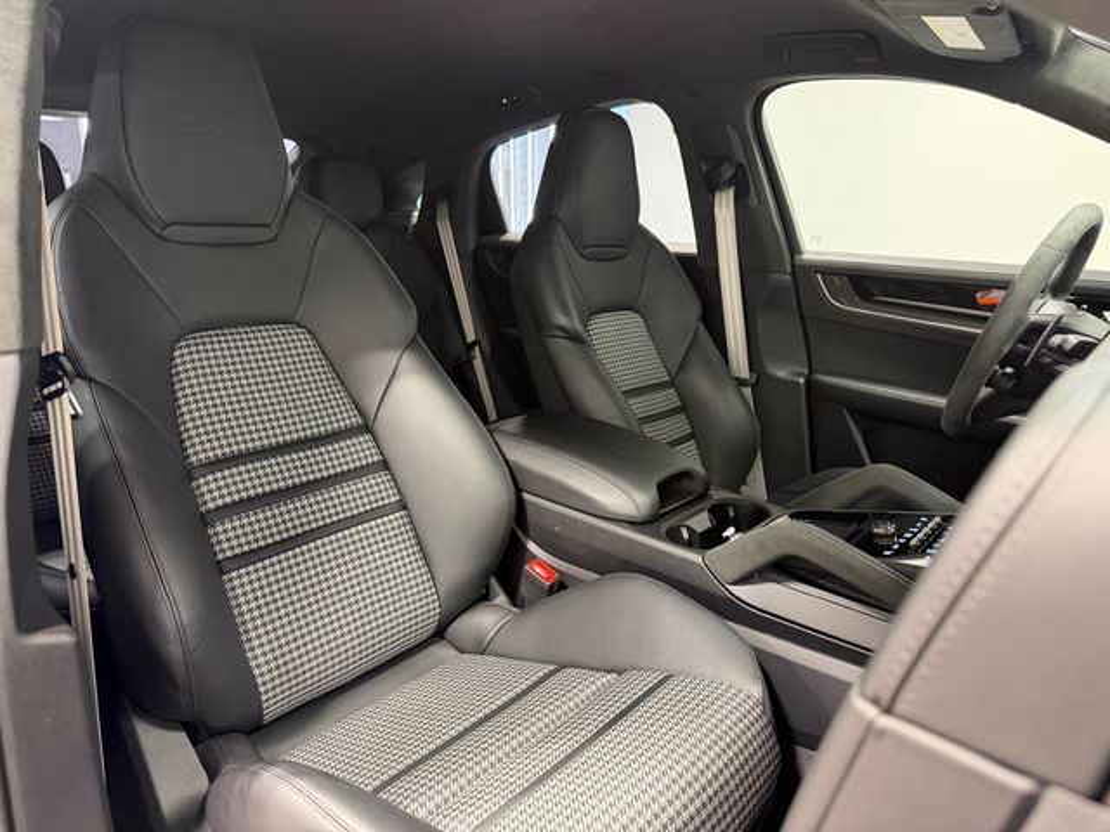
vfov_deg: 56.8
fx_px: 770
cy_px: 416
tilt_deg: -13.9
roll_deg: -0.1
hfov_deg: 71.6
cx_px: 555
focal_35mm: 24
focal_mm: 6.76
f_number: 1.78
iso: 640
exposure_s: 1/60
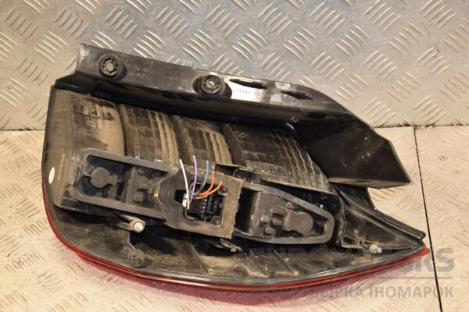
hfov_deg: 29.9
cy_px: 156
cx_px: 234
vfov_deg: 20.2
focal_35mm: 68
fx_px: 879
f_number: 4.8
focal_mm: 45
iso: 800
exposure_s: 1/160
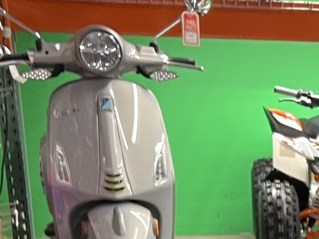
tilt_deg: -21.0
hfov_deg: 13.9
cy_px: 465
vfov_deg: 10.6
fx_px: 1188
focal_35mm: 129
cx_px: 536
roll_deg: -1.6
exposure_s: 1/60
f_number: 1.5
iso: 200
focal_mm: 5.7
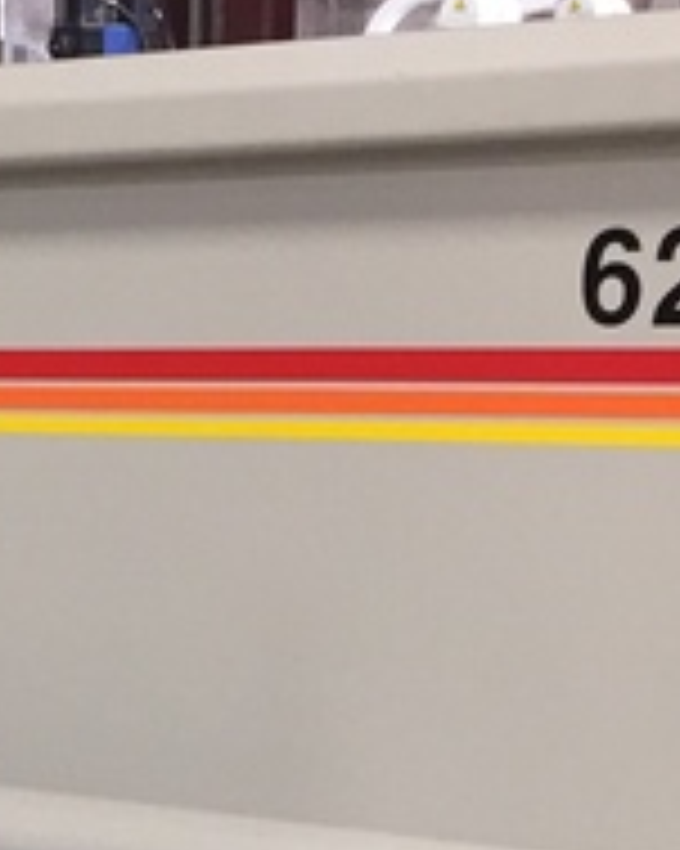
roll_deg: +0.5
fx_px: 3021
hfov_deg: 12.4
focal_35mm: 120
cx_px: -212
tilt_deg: -12.6
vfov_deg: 15.5
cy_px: 998
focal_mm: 4.15
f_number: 2.2
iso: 160
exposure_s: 1/30
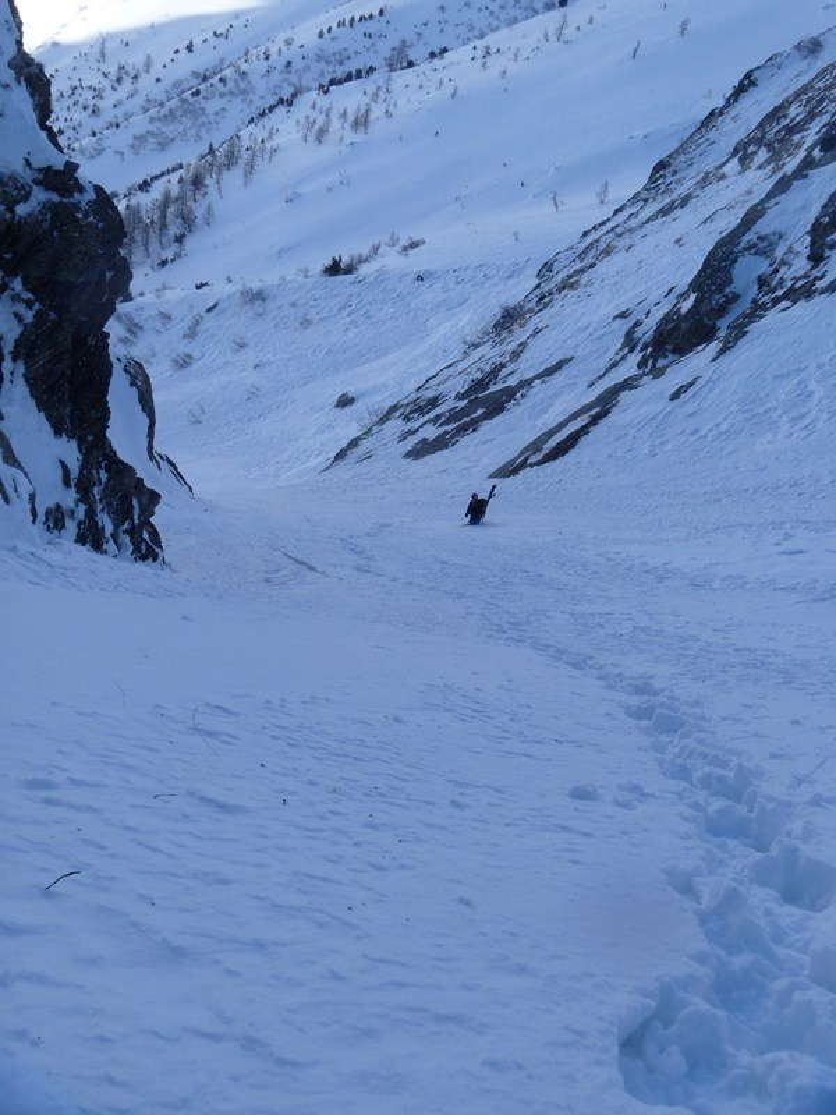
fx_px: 1127
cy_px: 558
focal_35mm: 35
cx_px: 418
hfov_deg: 40.7
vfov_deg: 52.6
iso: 80
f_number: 5.6
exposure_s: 1/200
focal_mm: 6.3
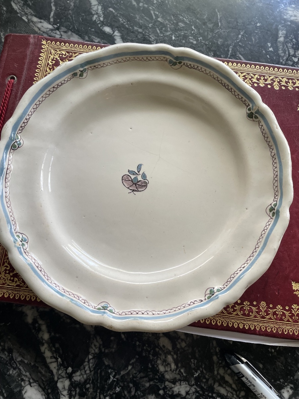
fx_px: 299
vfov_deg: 67.3
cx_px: 150
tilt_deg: -77.4
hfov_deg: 53.1
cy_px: 200
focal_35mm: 26
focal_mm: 4.2
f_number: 1.6
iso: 125
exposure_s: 1/121
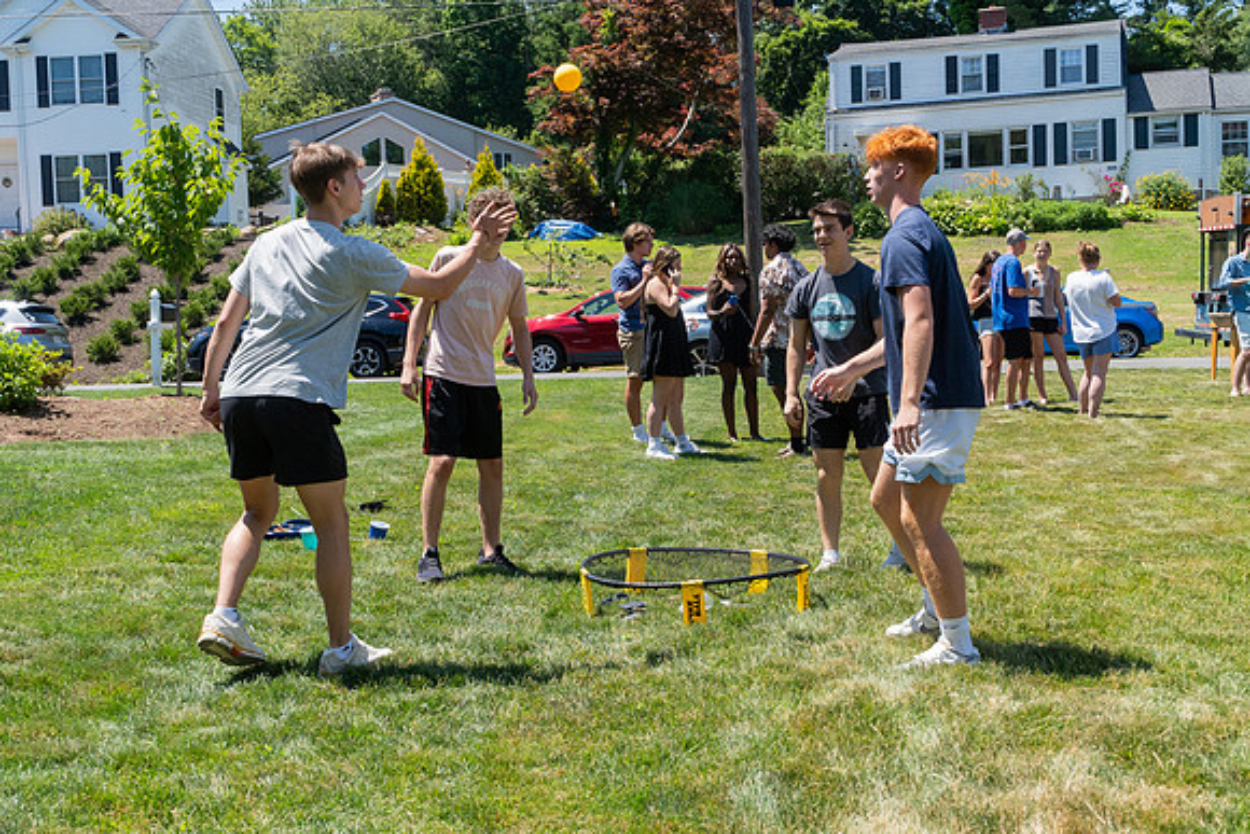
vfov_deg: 30.9
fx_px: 1511
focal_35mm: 44
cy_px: 417
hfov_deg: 45.0
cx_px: 625
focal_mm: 29
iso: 640
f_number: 8
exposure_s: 1/640
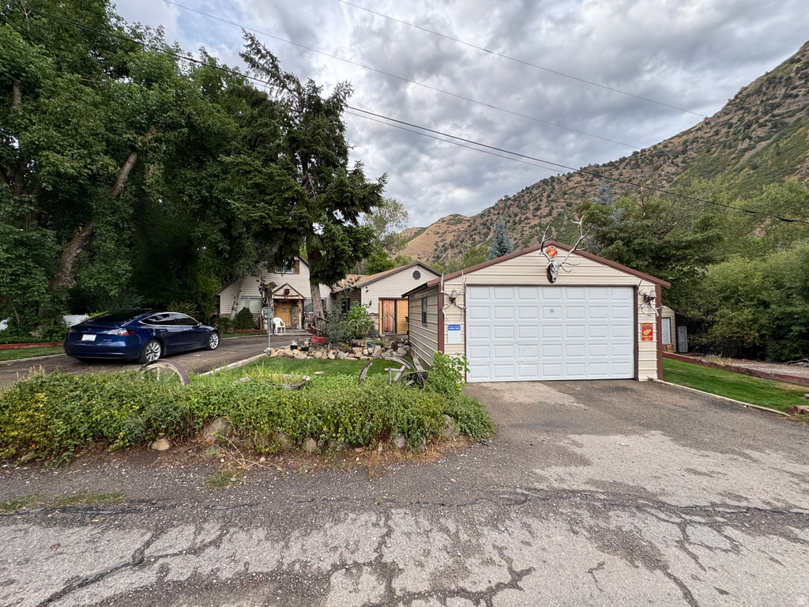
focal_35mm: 14
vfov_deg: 85.7
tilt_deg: +2.0
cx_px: 404
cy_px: 304
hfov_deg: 102.1
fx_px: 327
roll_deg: +0.7
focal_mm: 2.22
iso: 40
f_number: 2.2
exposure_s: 1/104
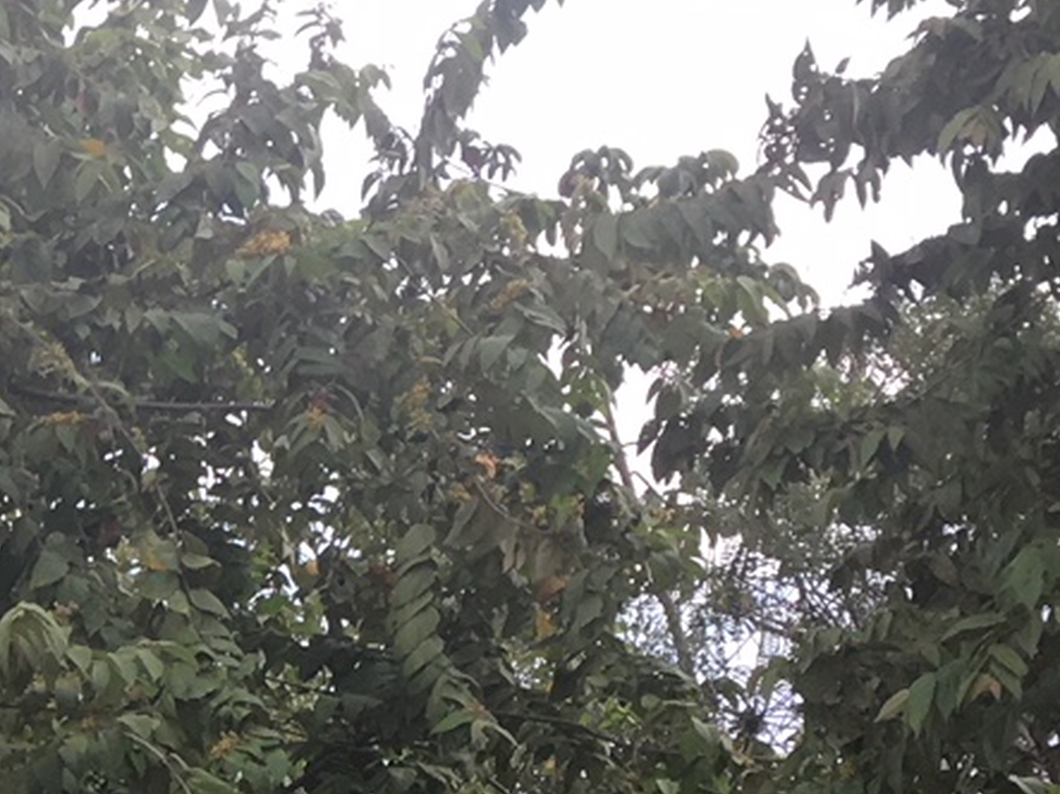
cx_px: -388
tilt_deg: +5.4
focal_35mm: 132
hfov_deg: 14.2
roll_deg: -0.1
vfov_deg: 10.5
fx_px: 4041
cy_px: 1476
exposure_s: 1/120
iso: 25
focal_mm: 4.15
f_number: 2.2
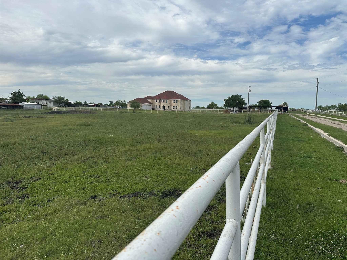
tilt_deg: -4.3
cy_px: 130
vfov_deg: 56.8
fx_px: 241
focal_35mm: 24
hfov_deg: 71.6
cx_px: 174
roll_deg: -2.0
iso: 80
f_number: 1.78
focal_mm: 6.86
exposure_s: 1/5848
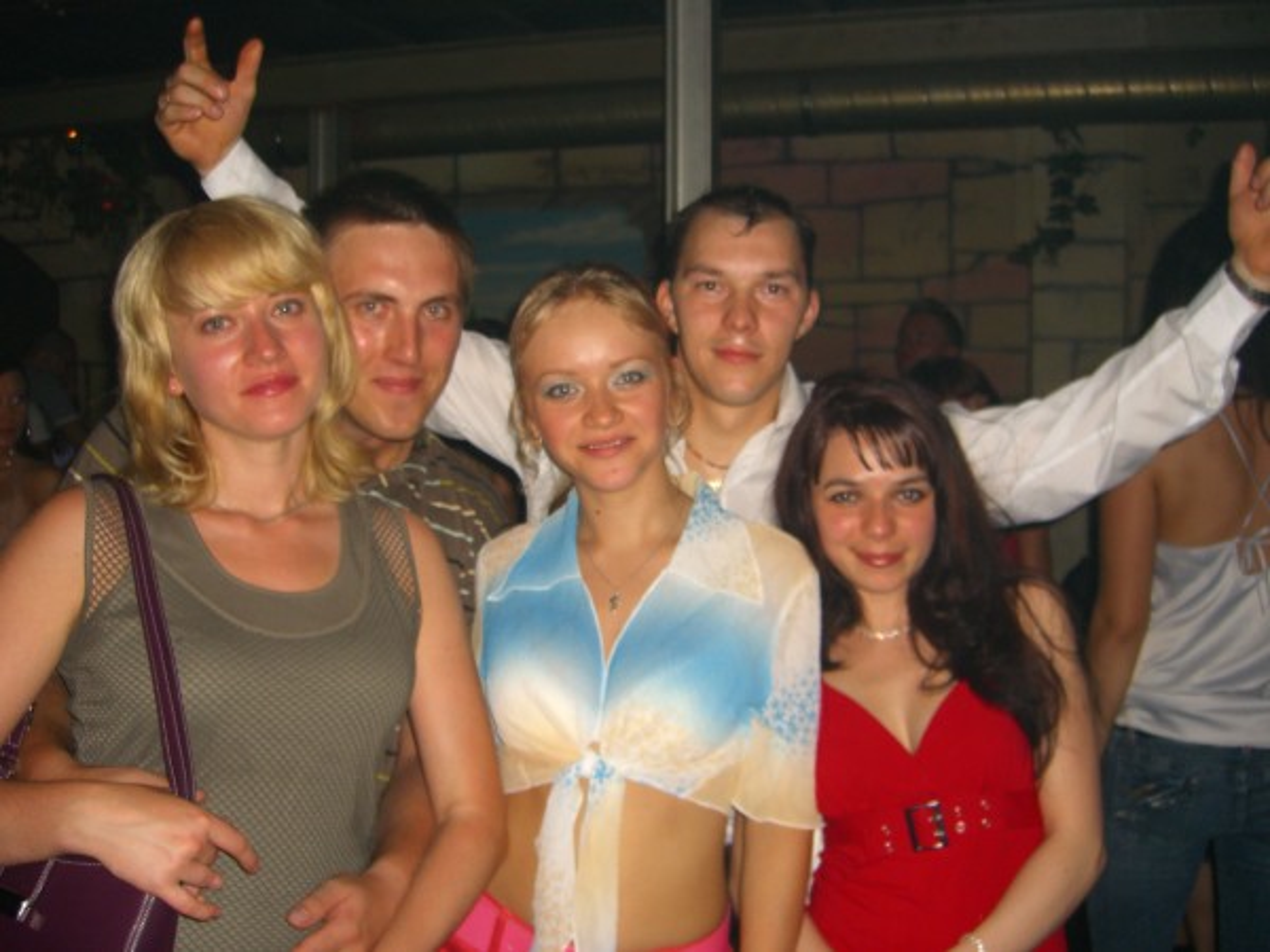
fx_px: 1394
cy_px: 476
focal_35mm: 38
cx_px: 635
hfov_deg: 49.0
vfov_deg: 37.7
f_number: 2.8
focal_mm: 7.9
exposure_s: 1/60
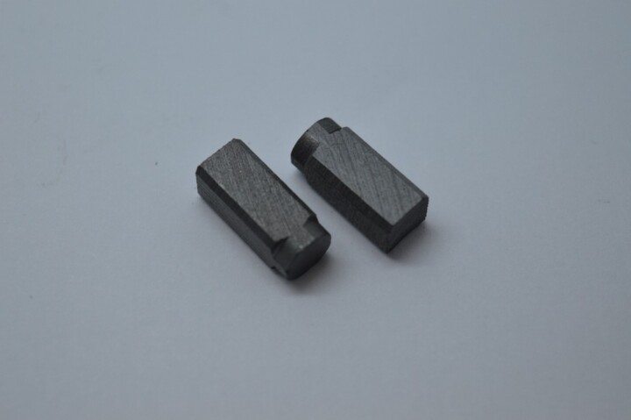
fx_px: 1445
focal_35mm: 82
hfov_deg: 24.6
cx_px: 316
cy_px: 210
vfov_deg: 16.5
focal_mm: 55
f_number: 5.6
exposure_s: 1/125
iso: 320
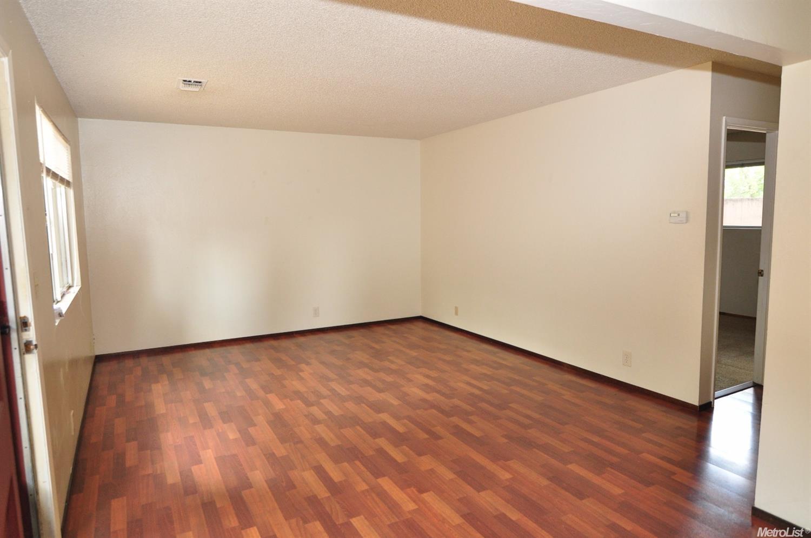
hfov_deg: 81.3
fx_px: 472
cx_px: 406
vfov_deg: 59.3
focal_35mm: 21
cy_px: 269
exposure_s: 1/60
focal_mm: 14
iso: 800
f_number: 4
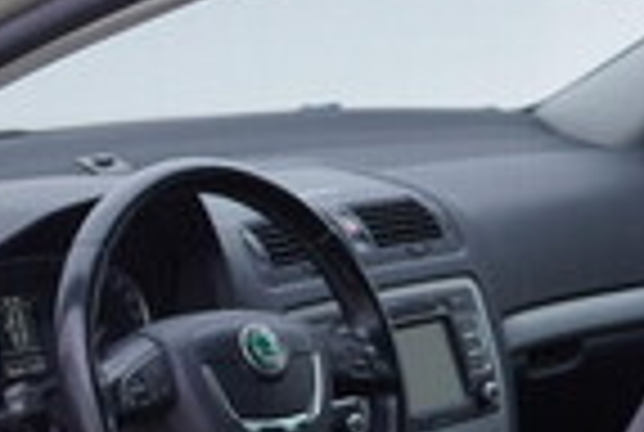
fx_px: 2474
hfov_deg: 13.6
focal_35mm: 138
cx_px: -419
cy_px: 511
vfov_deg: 9.8
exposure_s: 1/60
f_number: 3.5
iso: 125
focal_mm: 24
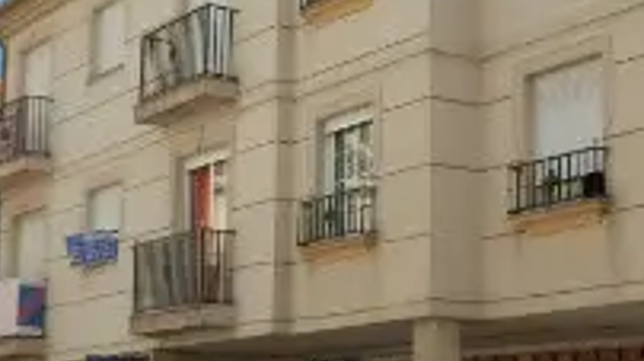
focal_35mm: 83
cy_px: 227
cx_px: 475
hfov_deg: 25.4
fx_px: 1415
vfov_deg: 14.5
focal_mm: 4.2
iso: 80
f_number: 3
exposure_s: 1/800
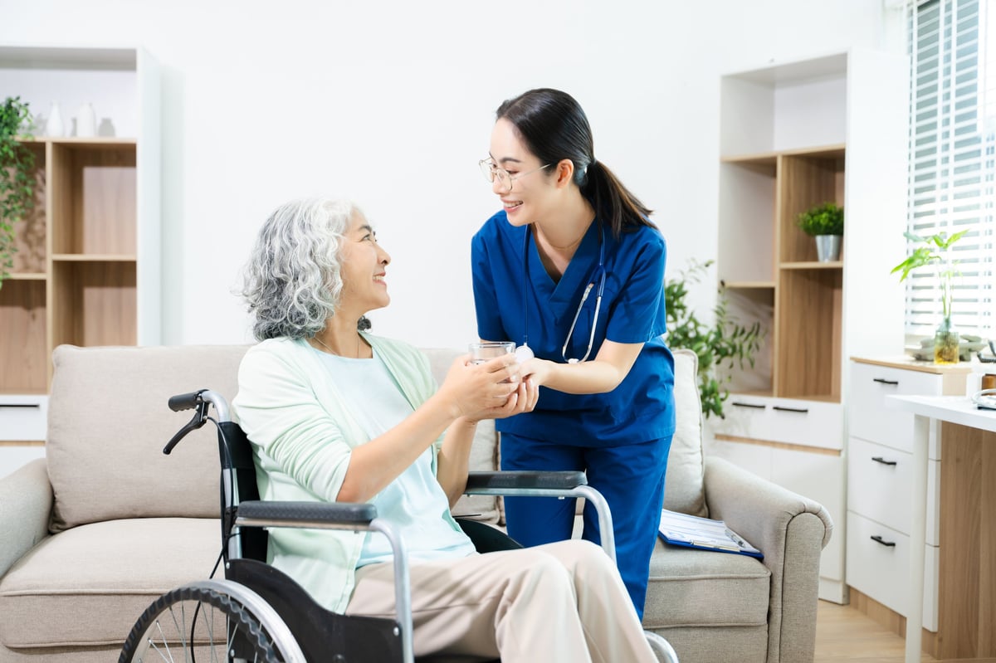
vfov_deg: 30.5
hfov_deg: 44.5
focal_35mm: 44
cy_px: 332
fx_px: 1217
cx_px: 498
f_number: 2.8
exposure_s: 1/125
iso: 320
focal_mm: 44
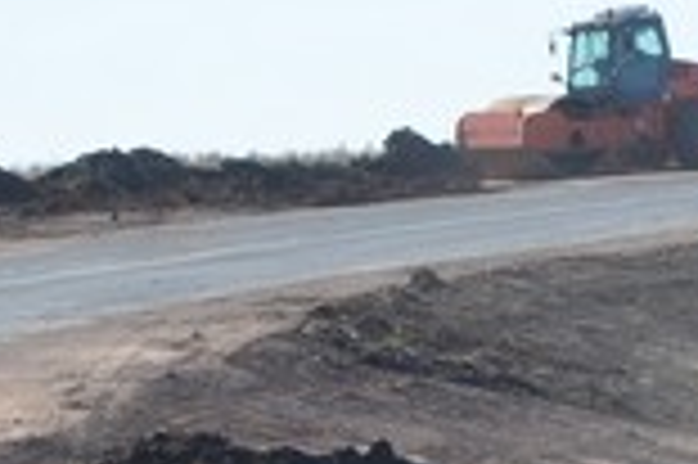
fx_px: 15611
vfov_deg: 1.7
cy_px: 730
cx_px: 1725
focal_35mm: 806
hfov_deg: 2.5
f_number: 8
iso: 125
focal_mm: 92
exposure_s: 1/250
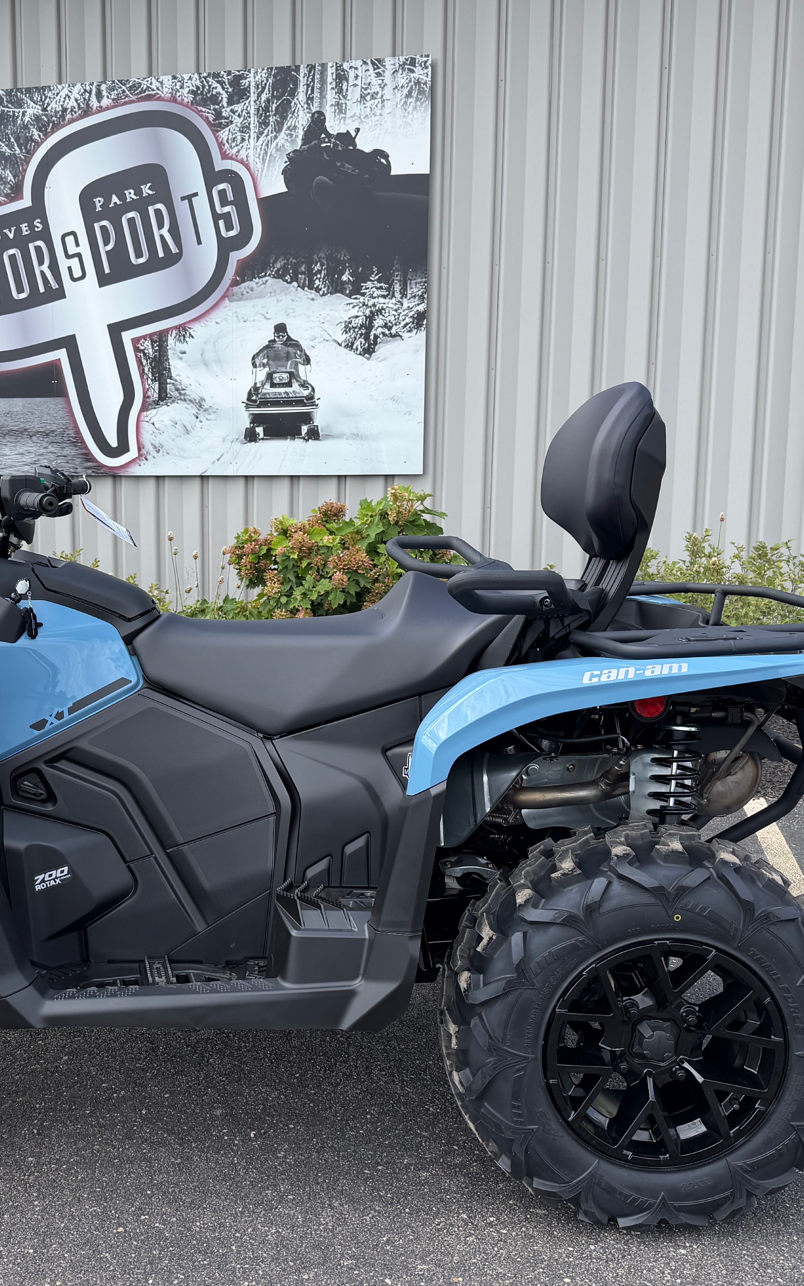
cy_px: 645
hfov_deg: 33.8
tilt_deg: -7.1
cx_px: 215
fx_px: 1297
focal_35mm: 37
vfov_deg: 52.7
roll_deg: +0.0
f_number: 1.78
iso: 80
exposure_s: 1/1437
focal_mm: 6.76
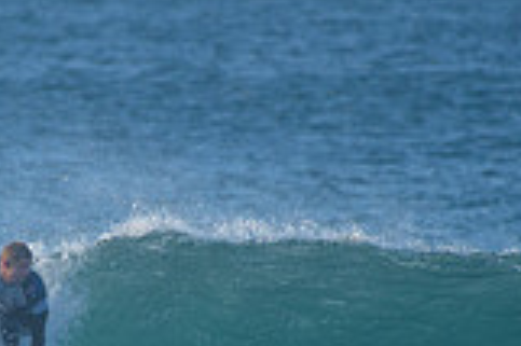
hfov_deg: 1.1
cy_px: 428
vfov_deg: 0.7
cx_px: -26
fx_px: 28134
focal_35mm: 1946
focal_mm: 500
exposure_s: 1/2000
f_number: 5.6
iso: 360
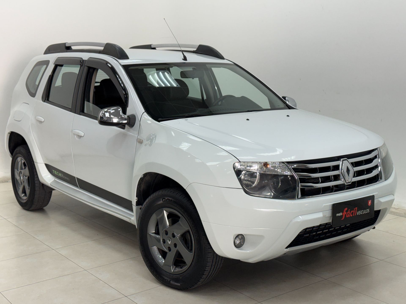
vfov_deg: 30.3
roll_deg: +1.1
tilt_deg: -9.1
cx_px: 203
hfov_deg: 39.7
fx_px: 563
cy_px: 152
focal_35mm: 48
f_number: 1.78
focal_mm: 6.76
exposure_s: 1/196
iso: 80
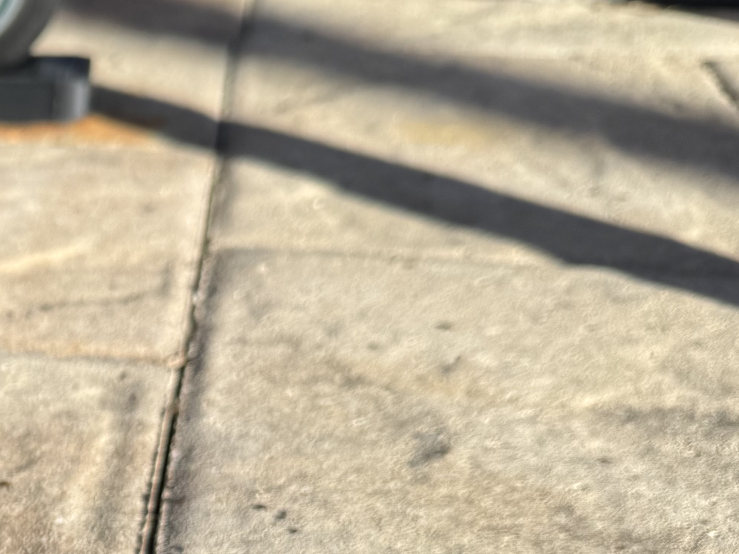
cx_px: -185
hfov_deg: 24.7
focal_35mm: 70
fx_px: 1495
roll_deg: +0.3
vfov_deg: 20.4
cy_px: 554
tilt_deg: -32.6
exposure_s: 1/1285
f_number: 1.78
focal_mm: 6.76
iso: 80
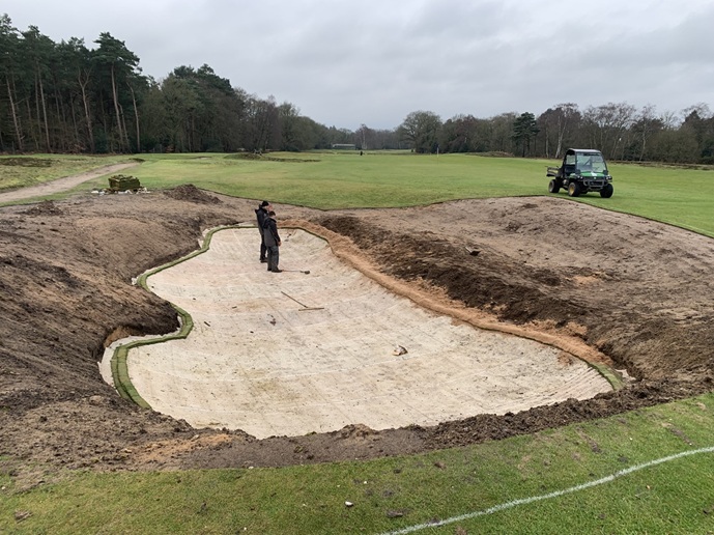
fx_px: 536
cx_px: 357
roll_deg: -0.2
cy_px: 268
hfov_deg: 67.3
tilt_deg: -13.8
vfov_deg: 53.0
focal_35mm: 26
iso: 25
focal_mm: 4.25
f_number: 1.8
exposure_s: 1/422
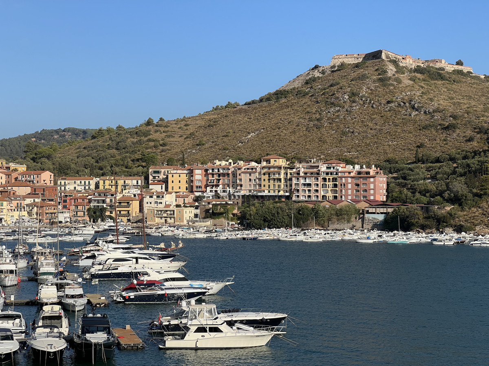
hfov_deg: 25.3
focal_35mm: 77
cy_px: 183
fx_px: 1088
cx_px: 244
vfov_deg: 19.1
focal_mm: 9
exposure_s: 1/1119
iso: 32
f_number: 2.8
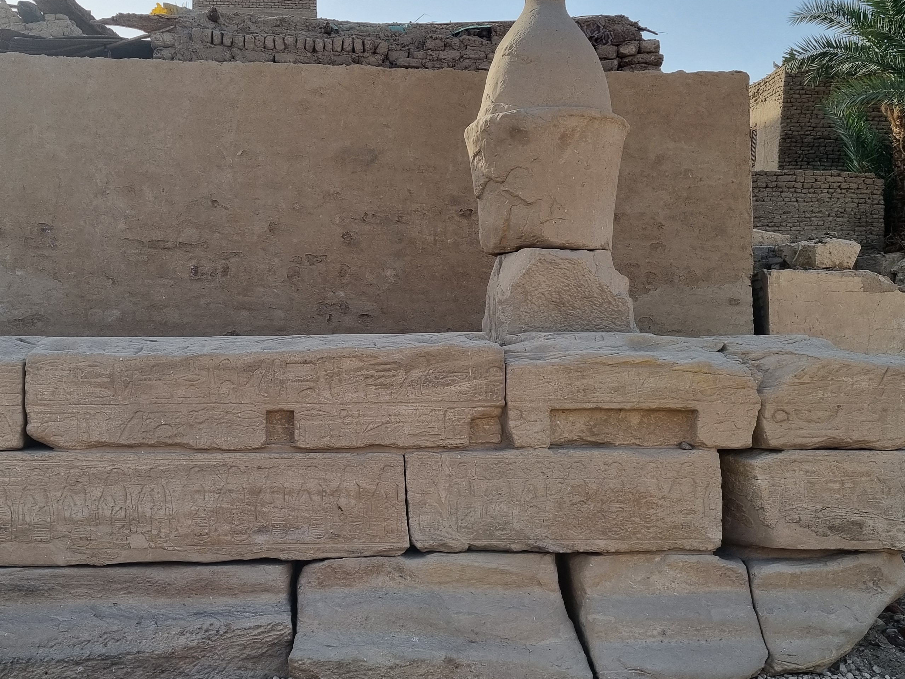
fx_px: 1072
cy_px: 406
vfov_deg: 35.0
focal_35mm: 41
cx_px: 391
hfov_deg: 45.7
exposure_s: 1/2704
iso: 50
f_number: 1.8
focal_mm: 5.4
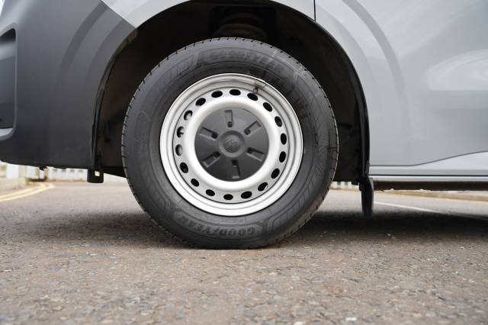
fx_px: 524
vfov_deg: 34.4
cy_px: 162
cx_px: 244
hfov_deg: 49.9
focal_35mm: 39
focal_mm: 38.7
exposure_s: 1/80
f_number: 4.5
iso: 100
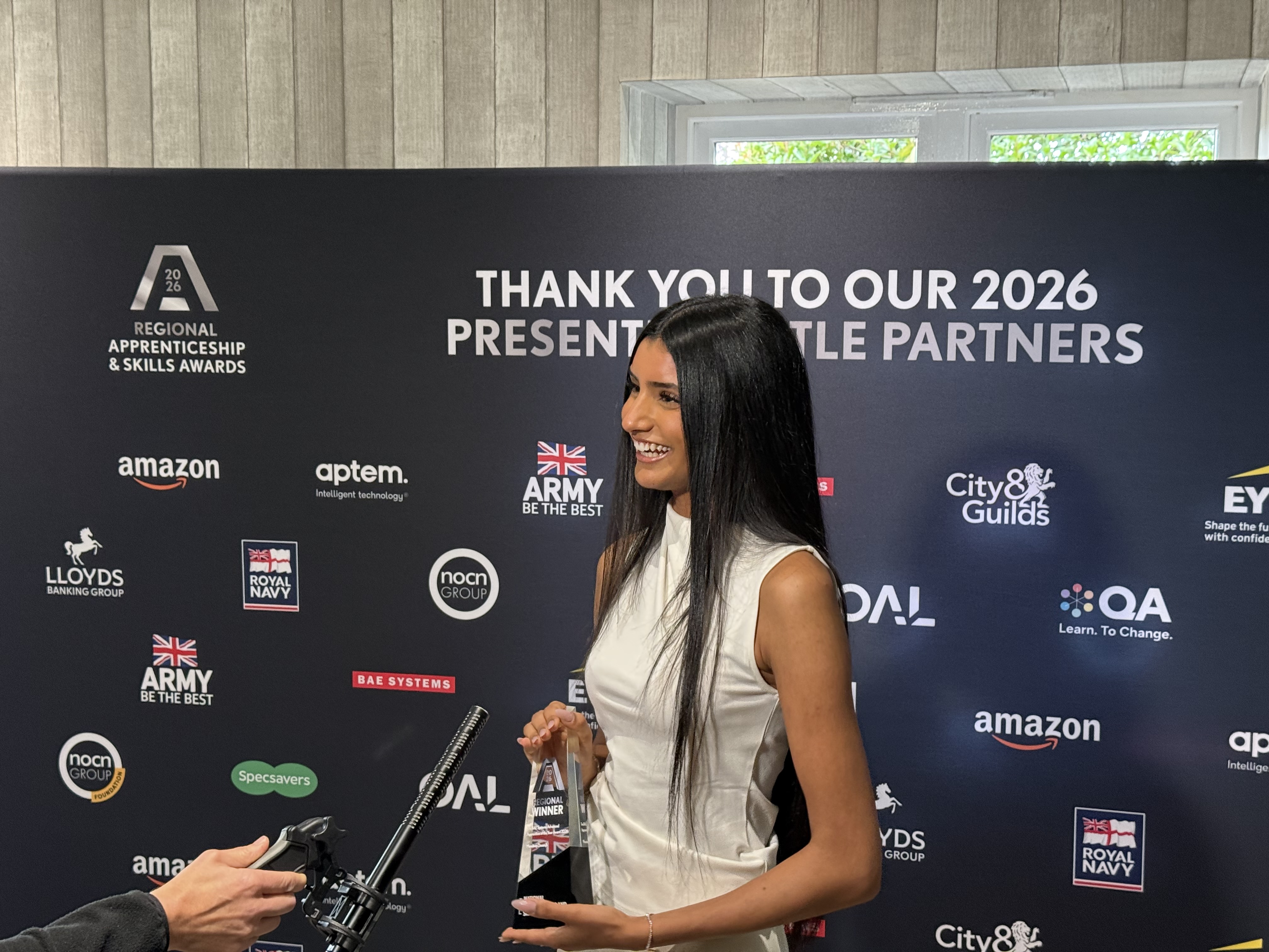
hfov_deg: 39.7
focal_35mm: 48
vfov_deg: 30.3
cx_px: 634
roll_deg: -0.4
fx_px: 1760
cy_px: 476
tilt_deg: -7.4
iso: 250
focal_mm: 6.76
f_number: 1.78
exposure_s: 1/33
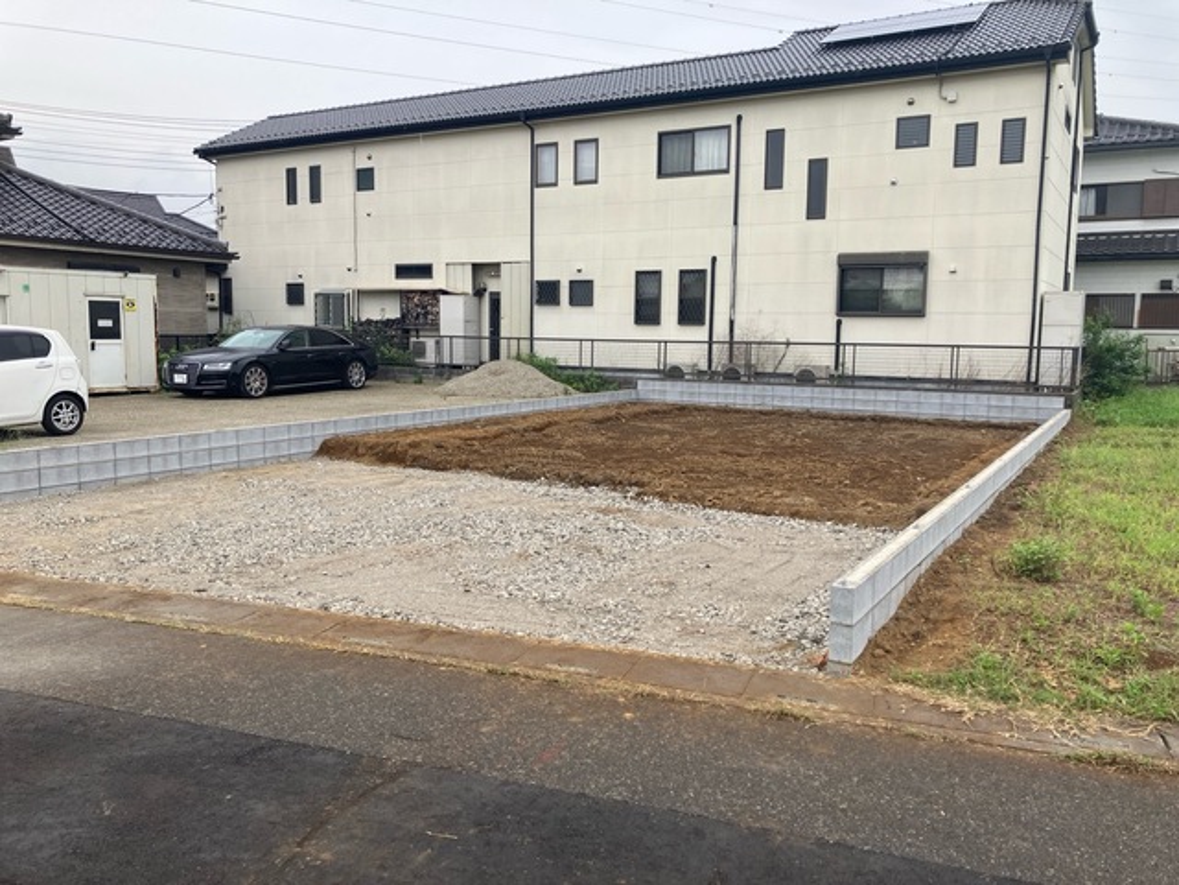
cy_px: 442
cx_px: 590
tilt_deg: -6.0
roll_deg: -2.0
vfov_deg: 49.7
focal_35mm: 28
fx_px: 954
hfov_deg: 63.4
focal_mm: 3.99
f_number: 1.8
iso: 32
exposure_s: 1/534
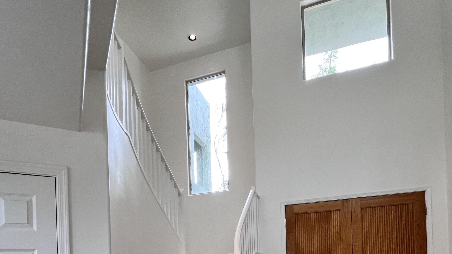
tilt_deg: +0.1
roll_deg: +1.5
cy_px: 275
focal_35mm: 24
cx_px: 218
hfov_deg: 76.3
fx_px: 288
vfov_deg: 39.5
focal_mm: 1.57
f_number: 1.8
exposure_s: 1/120
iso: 64
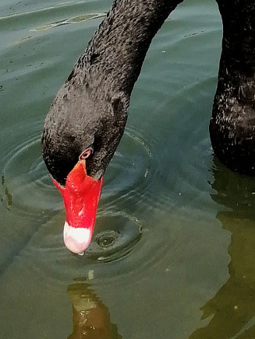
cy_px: -91
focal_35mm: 99
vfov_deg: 18.6
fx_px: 972
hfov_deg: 13.9
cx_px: 395
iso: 125
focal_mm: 3.95
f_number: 2.2
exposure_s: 1/900
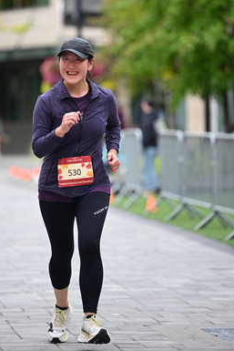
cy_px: 104
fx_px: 2367
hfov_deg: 5.7
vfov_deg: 8.5
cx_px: 74
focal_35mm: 243
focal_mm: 170
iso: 640
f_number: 2.8
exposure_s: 1/1600
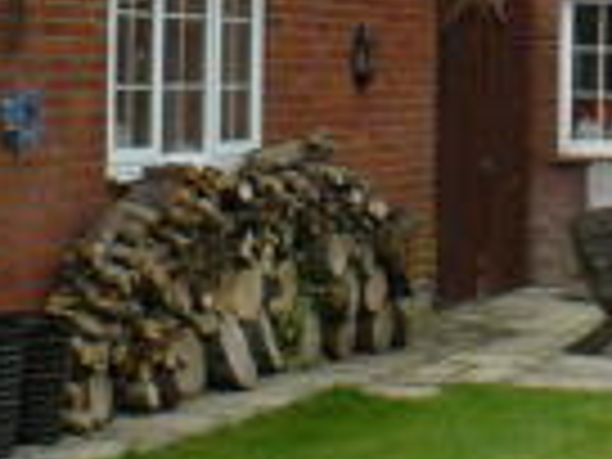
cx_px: 1069
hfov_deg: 11.9
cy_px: 34
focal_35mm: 154
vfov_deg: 9.6
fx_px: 2723
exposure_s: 1/200
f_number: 5
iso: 100
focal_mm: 6
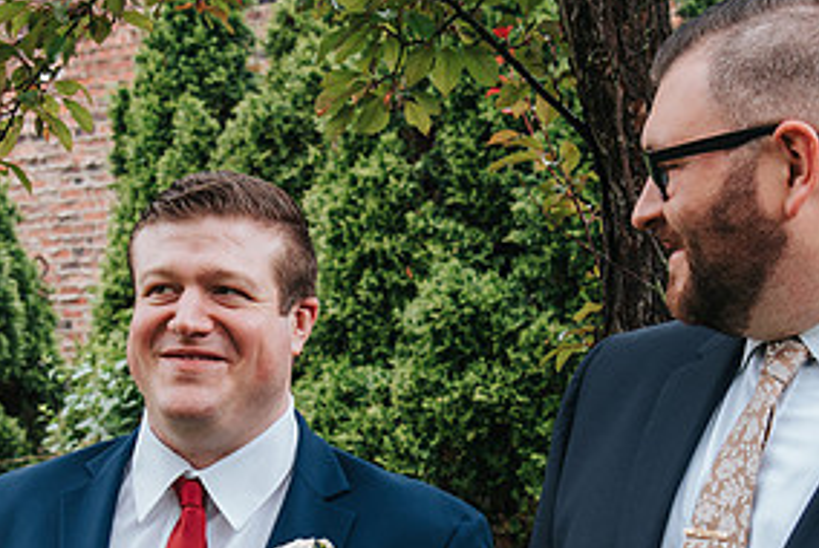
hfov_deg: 18.9
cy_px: 448
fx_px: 2459
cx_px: 354
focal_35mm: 108
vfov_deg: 12.6
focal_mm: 48
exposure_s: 1/125
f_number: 5.6
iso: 400
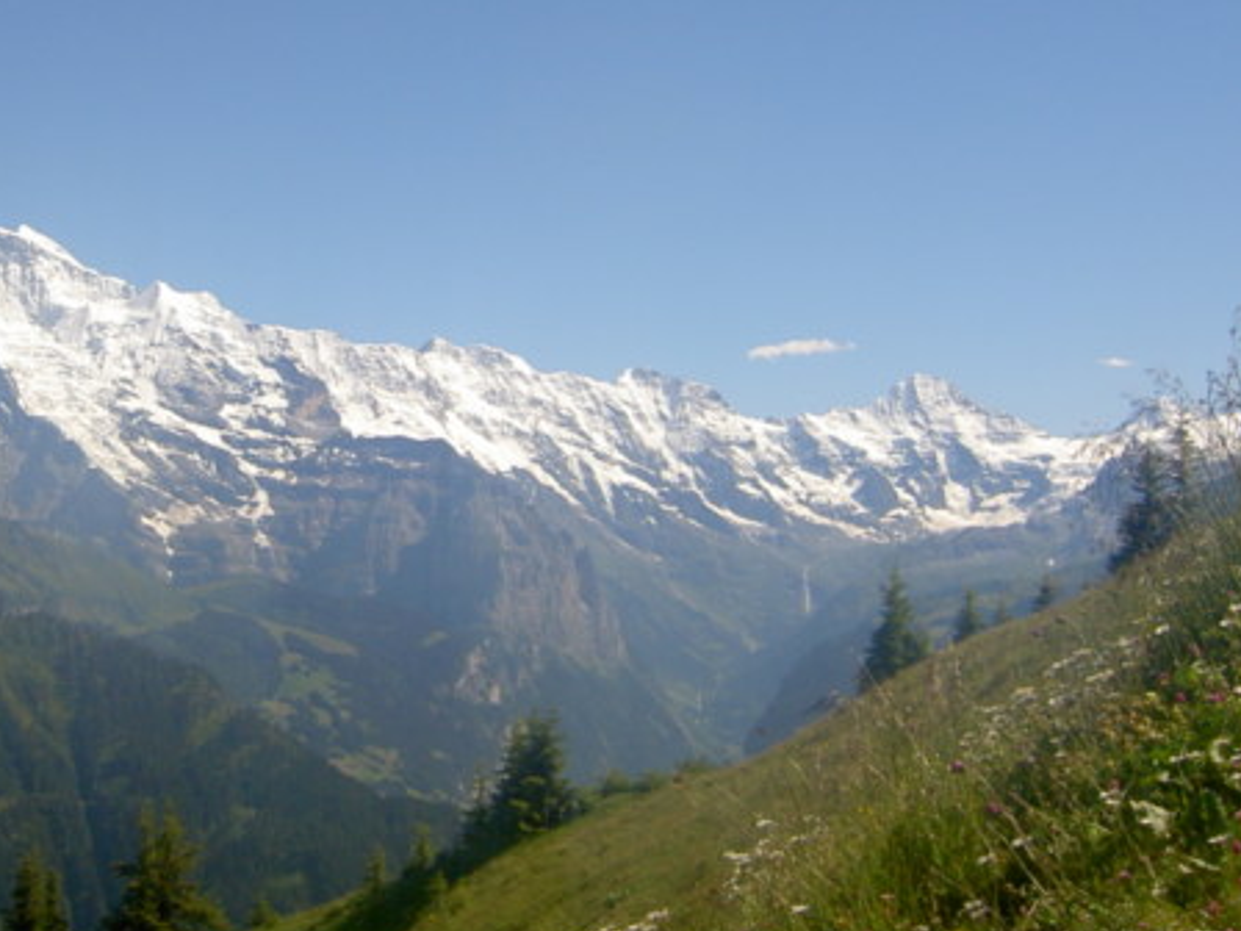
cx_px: 370
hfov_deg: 34.5
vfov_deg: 26.4
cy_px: 323
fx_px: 1972
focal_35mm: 55
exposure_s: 1/400
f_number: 4.7
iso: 50
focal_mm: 5.6
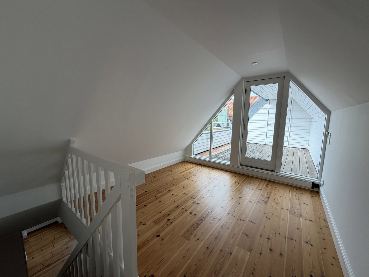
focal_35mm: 14
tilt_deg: -7.5
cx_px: 184
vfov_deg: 85.7
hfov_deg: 102.1
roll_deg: -0.8
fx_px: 149
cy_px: 138
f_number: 2.2
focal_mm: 2.22
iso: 40
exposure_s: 1/171
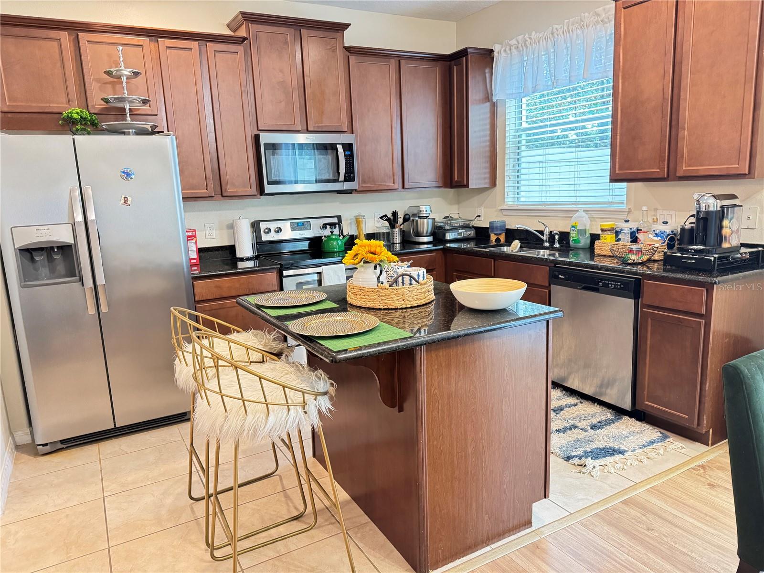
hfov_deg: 71.6
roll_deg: +2.4
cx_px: 382
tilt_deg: -11.6
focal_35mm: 24
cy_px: 286
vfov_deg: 56.8
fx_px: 530
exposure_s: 1/40
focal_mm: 6.76
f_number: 1.78
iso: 1000
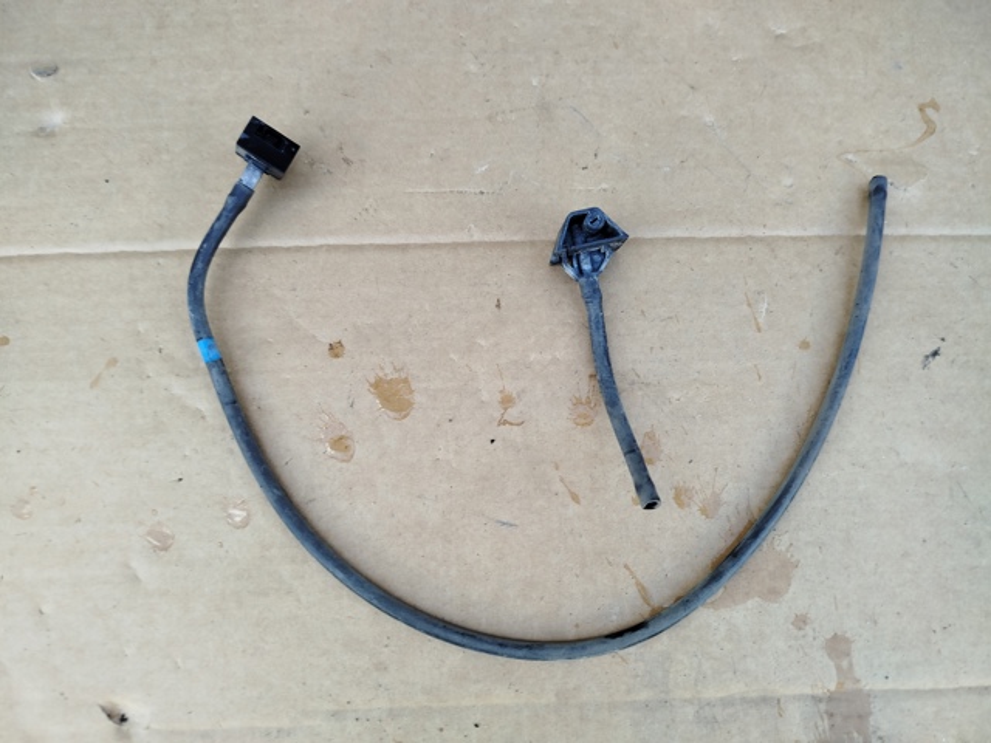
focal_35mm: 24
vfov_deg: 56.8
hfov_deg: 71.6
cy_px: 372
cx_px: 496
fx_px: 687
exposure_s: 1/50
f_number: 1.7
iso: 64
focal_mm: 5.31
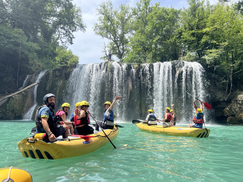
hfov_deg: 67.3
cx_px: 122
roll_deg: -3.8
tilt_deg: +7.3
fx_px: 183
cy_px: 91
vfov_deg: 53.1
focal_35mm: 26
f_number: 1.5
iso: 50
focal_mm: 5.7
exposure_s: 1/1972
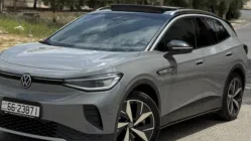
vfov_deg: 14.4
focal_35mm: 84
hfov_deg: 25.3
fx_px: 559
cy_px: 62
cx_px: 111
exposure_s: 1/6410
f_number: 1.78
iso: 64
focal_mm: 6.76
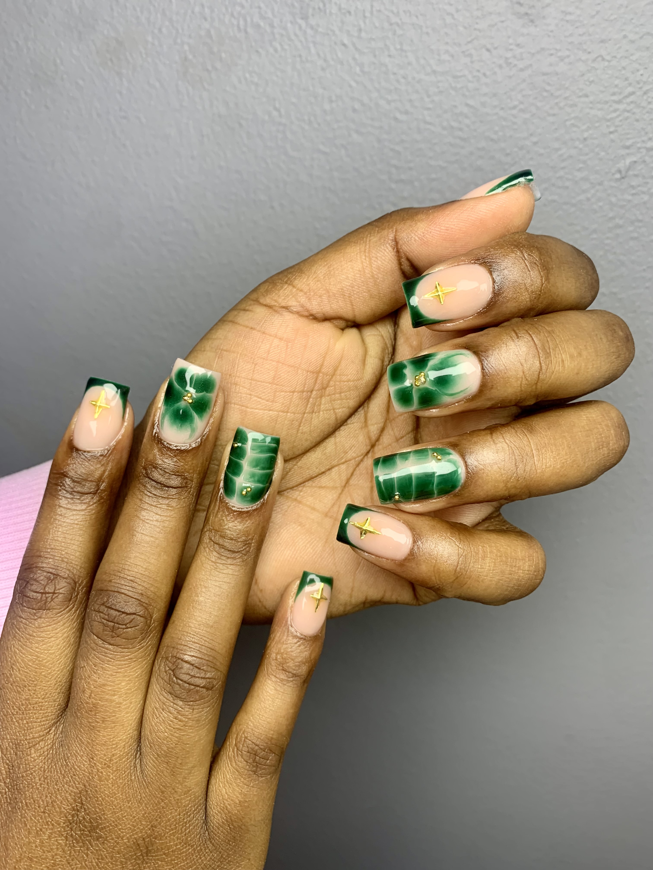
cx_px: 326
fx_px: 654
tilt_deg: -23.5
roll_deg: -2.2
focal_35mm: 26
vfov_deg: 67.3
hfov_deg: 53.1
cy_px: 435
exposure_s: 1/121
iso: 40
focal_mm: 4.25
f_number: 1.8
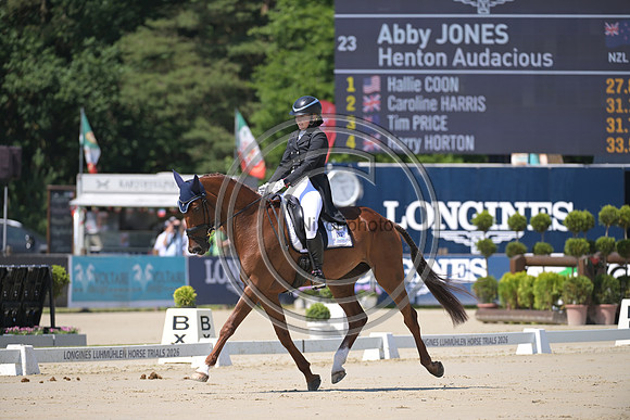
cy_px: 210
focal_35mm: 300
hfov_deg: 6.9
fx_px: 5251
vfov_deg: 4.6
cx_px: 315
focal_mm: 300
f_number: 5
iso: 280
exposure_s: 1/1250
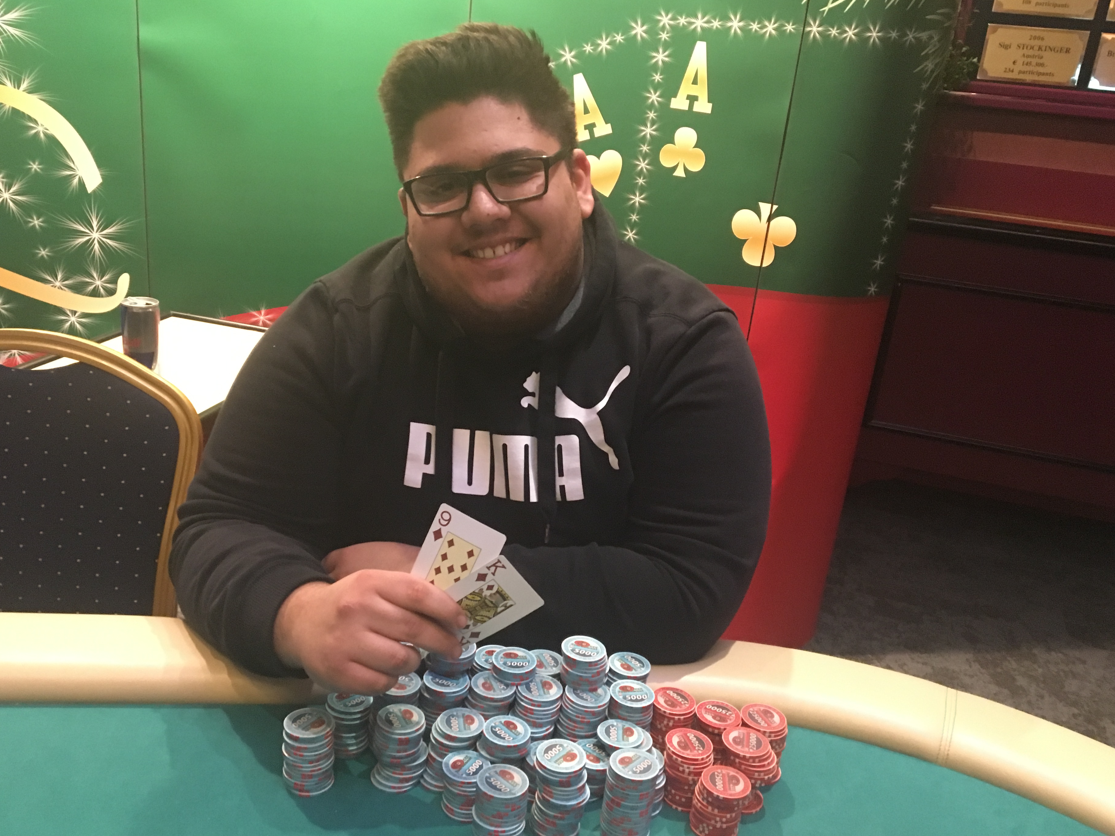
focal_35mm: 32
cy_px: 436
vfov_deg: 44.2
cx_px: 534
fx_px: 1031
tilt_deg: -20.5
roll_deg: -5.6
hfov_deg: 56.8
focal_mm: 4.15
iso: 250
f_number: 2.2
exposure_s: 1/17
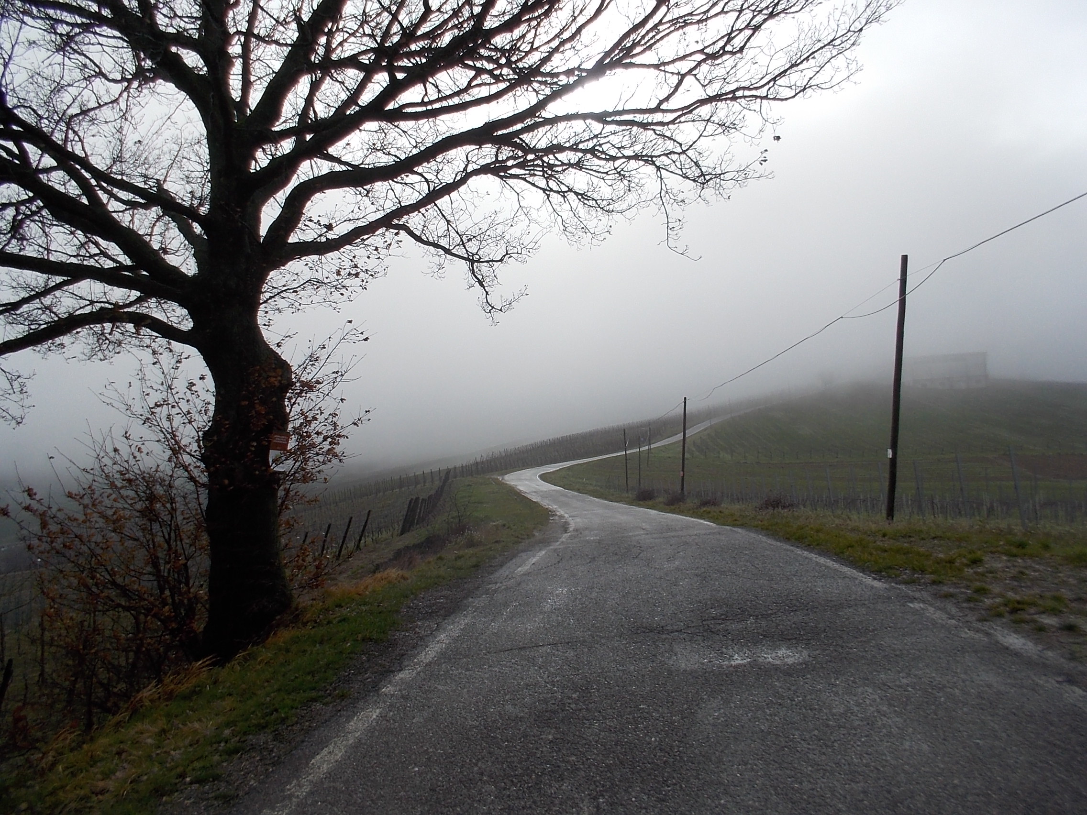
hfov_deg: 61.7
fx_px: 911
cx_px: 544
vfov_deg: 48.2
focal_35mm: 29
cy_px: 408
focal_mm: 4.1
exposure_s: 1/1000
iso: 80
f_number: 3.3
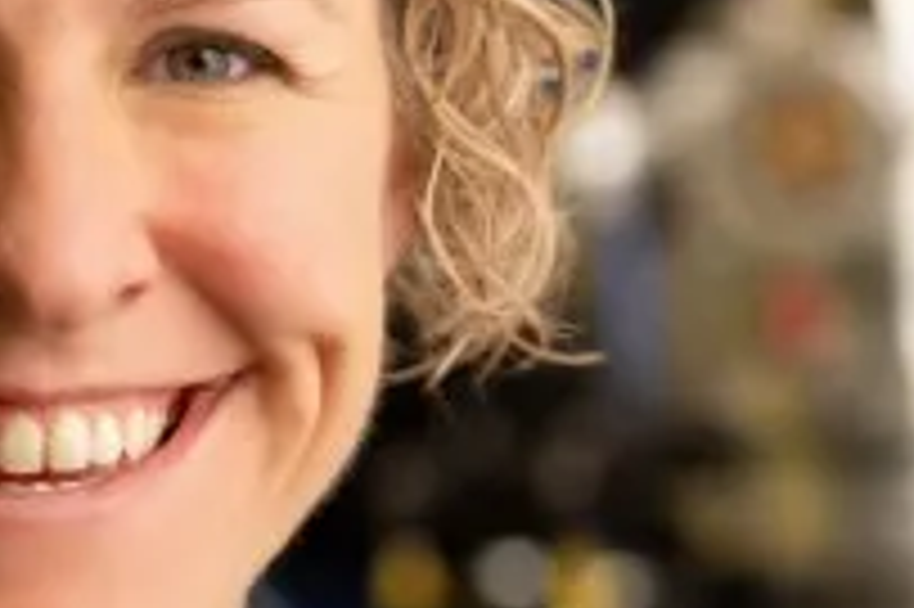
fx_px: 7560
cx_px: 504
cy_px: 549
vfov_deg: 4.6
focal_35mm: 298
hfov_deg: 6.9
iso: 200
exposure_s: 1/125
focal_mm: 56
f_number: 2.5
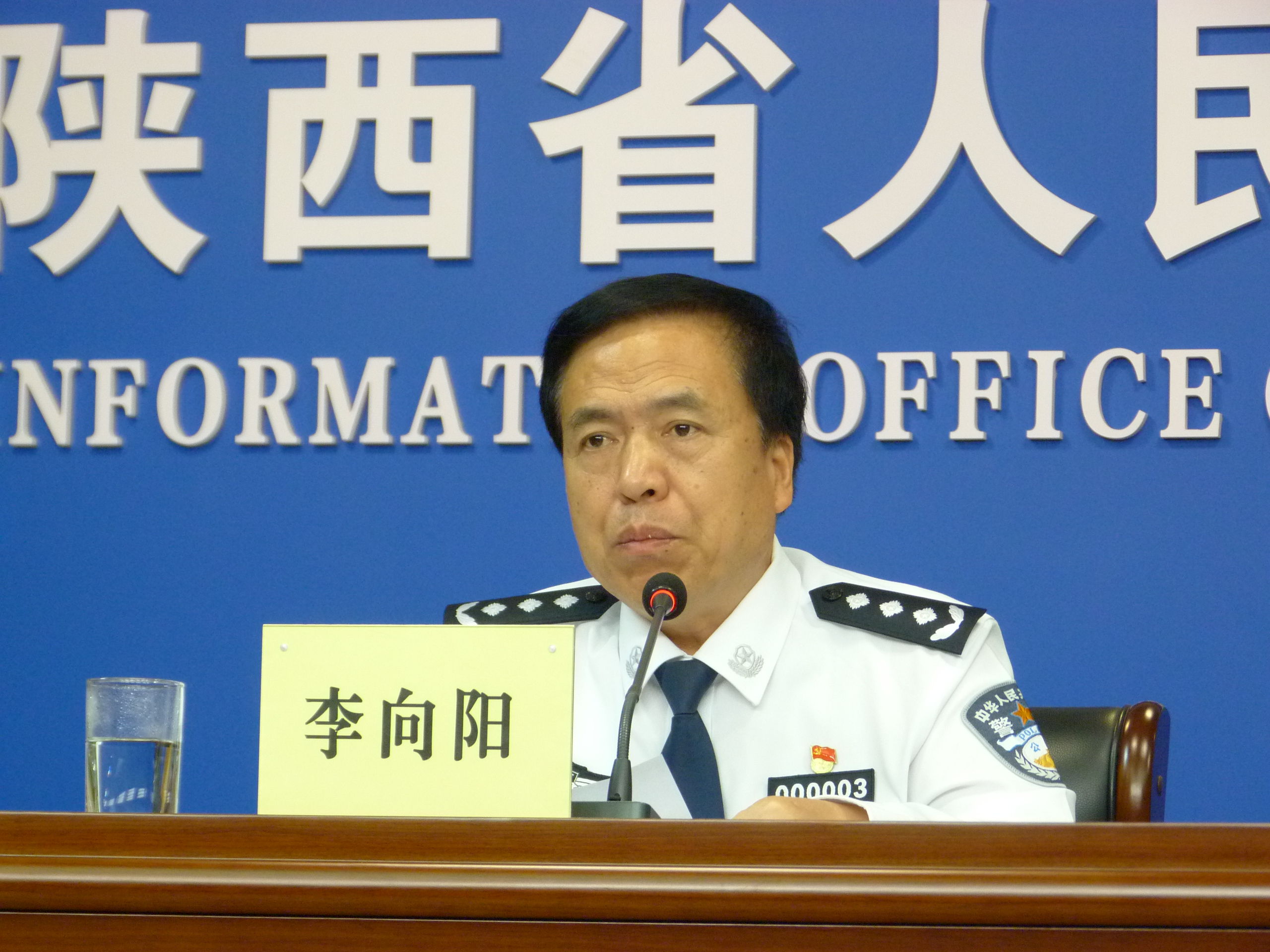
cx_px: 635
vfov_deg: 8.1
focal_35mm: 184
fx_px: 6751
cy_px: 476
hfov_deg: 10.7
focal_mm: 33.2
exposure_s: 1/50
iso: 400
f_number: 3.8
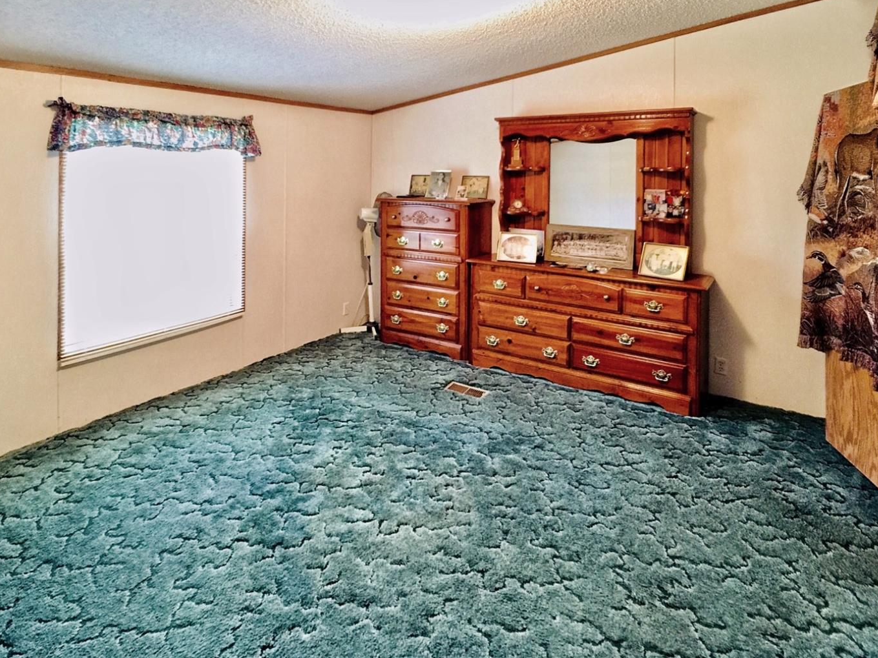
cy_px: 339
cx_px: 427
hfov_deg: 56.8
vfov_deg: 44.1
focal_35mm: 32
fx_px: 812
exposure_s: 1/4
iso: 125
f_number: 2.2
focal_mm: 4.15
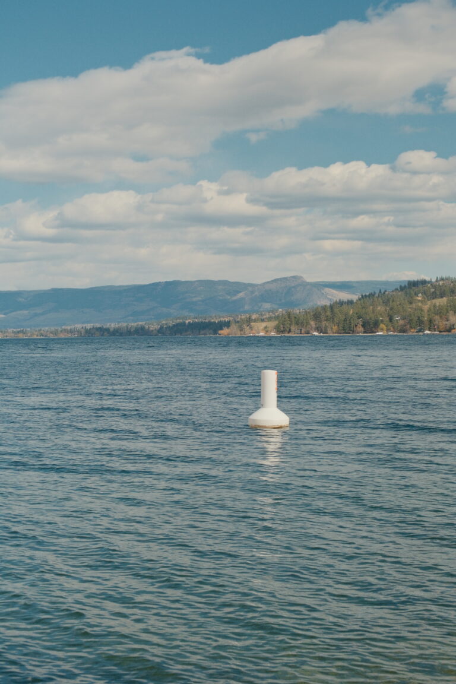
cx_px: 228
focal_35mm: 68
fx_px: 1292
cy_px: 342
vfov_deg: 29.7
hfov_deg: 20.0
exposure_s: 1/4000
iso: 1000
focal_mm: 45
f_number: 5.6
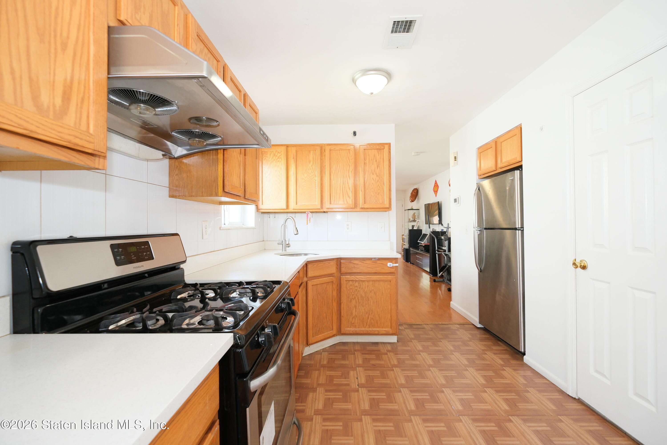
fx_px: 278
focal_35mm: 15
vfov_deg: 77.3
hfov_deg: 100.4
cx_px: 334
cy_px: 222
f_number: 4
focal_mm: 10
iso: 1250
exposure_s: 1/100
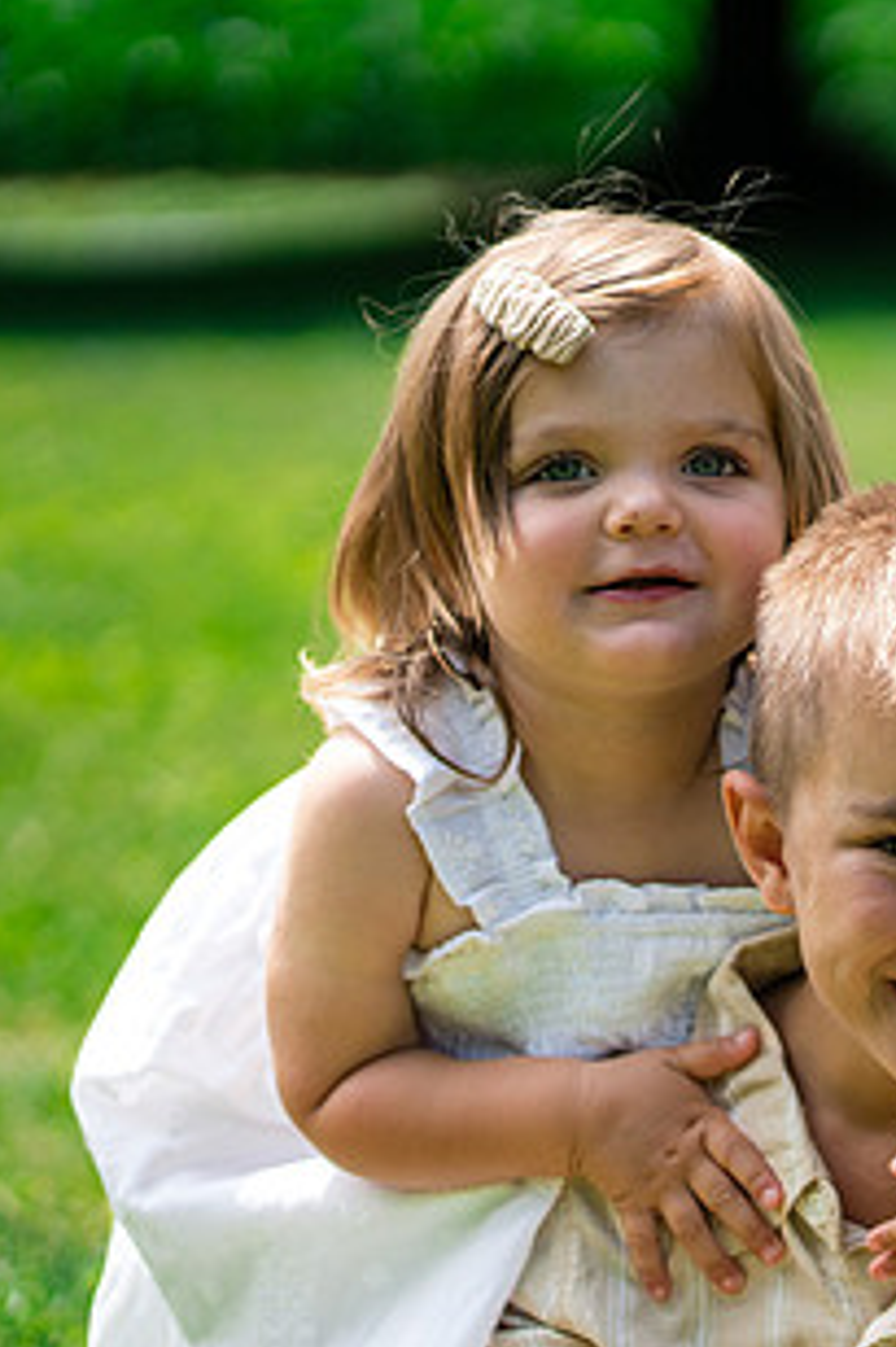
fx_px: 6428
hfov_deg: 7.8
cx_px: 1316
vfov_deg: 12.0
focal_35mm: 172
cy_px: 810
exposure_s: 1/8000
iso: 400
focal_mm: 85
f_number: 2
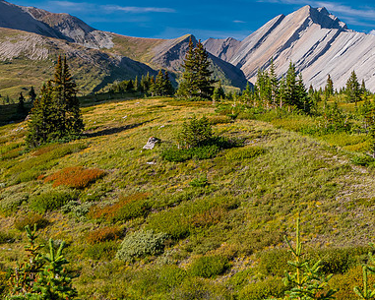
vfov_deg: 16.2
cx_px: 234
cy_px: 109
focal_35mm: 95
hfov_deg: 20.1
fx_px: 1055
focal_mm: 32
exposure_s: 1/125
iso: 200
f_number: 8
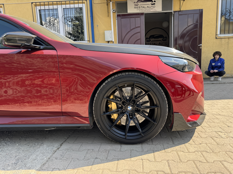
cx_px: 116
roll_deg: +2.4
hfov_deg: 71.6
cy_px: 87
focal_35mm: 24
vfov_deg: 56.8
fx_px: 162
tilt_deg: -8.2
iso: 80
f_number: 1.78
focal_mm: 6.76
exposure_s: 1/707
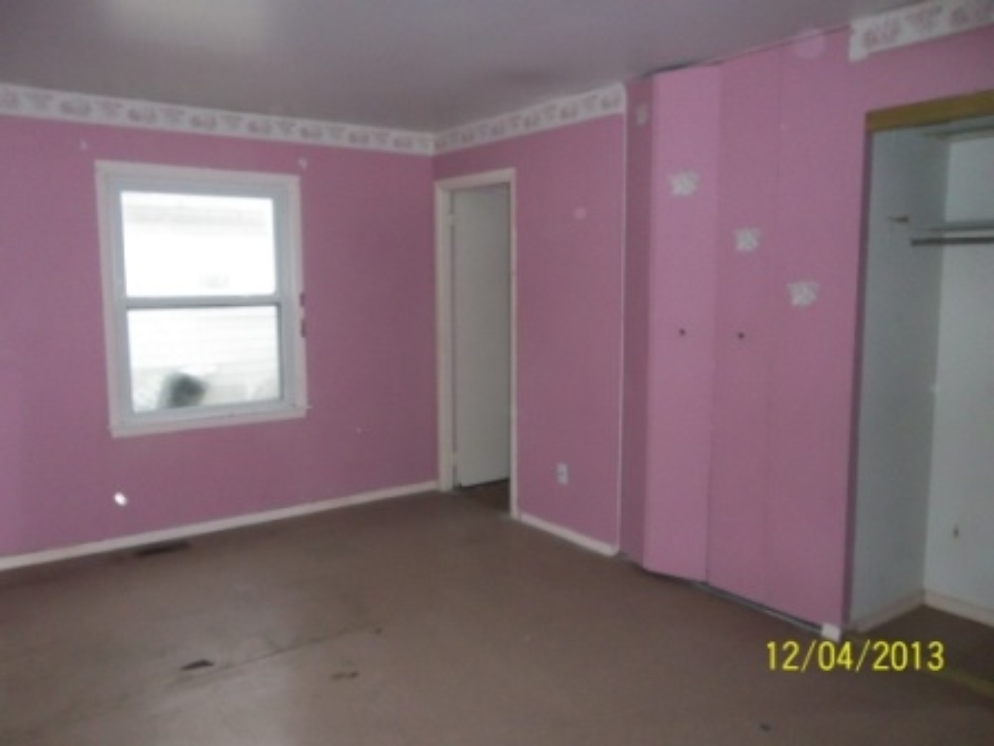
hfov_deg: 65.3
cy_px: 373
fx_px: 775
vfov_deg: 51.4
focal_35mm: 27
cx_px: 497
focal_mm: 4.9
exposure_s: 1/30
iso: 320
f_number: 3.5
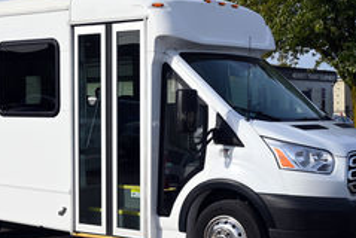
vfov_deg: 15.3
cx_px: 131
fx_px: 886
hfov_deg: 22.7
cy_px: 141
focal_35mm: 89
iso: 100
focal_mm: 30.5
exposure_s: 1/400
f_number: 8
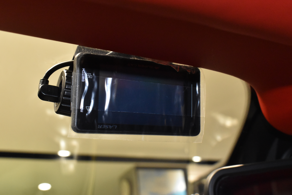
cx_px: 146
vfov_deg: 29.9
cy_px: 98
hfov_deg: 43.6
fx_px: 365
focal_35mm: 45
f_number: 8
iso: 4000
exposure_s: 1/60
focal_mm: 30
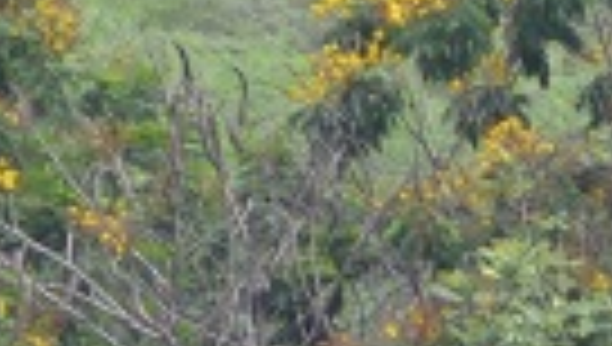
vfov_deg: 0.7
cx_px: 873
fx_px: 28151
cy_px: 1182
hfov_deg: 1.2
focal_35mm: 1732
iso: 400
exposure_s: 1/1250
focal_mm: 150
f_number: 4.5
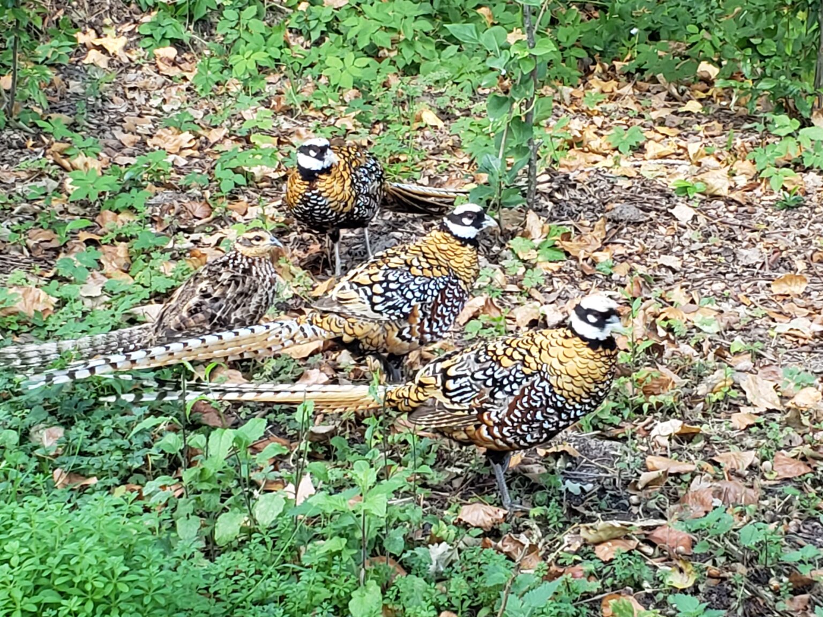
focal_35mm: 26
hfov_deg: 67.3
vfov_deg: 53.1
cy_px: 308
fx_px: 618
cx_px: 412
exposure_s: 1/50
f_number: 2.4
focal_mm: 4.3
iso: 80
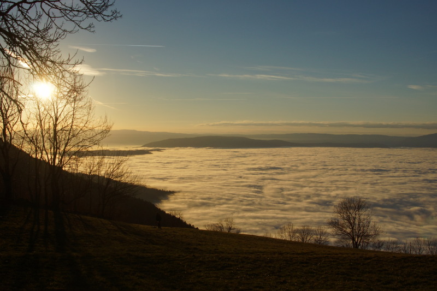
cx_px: 218
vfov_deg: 31.9
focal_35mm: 42
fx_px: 510
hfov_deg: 46.4
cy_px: 146
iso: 200
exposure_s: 1/1600
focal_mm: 28
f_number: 8
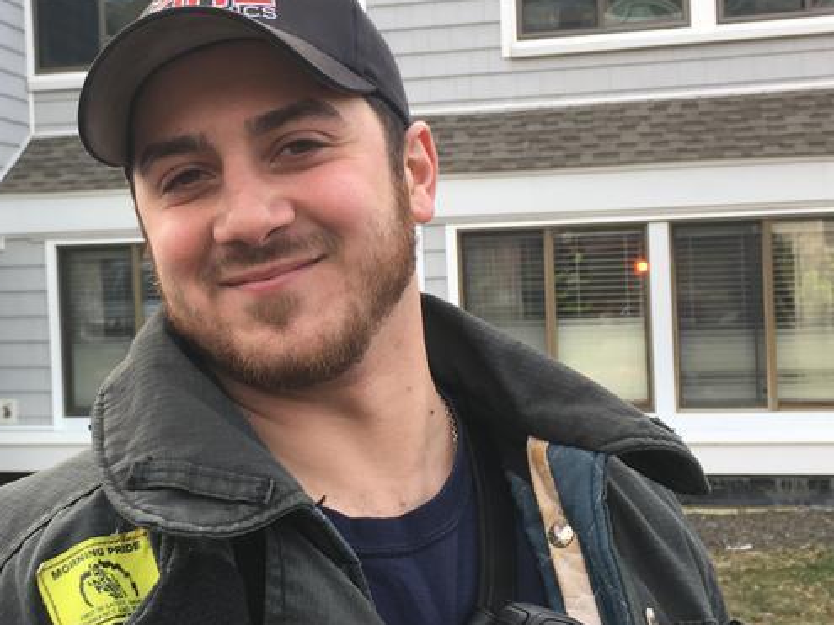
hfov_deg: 31.3
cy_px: 290
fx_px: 1445
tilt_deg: -2.1
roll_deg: +0.5
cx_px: 162
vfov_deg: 24.4
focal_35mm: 60
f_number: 2.2
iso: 25
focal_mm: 4.15
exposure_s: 1/182
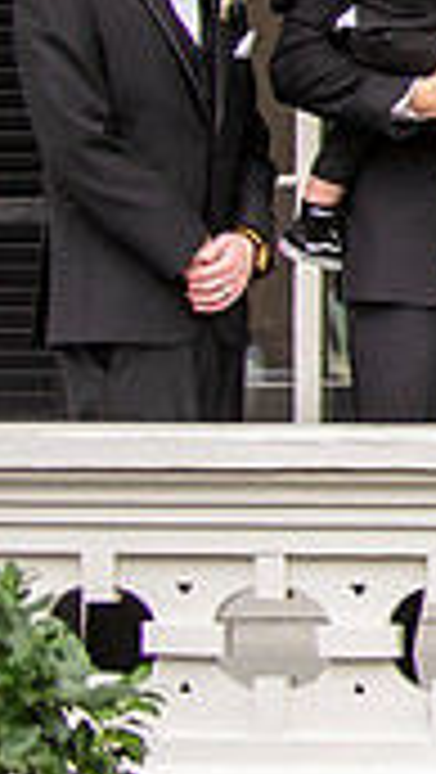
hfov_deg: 4.4
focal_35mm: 266
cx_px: 1299
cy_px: -74
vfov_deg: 8.0
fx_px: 5456
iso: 500
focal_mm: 70
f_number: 2.8
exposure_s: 1/640
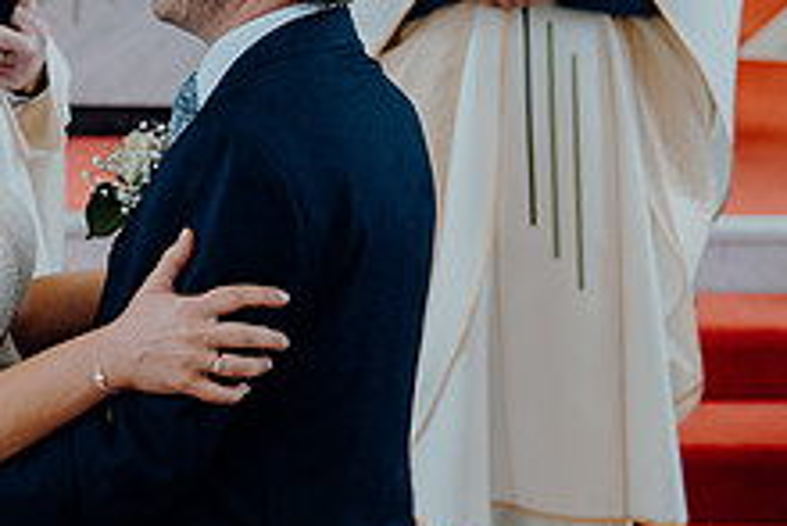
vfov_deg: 11.8
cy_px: 120
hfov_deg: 17.1
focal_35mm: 116
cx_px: -50
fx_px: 2537
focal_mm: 44
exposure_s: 1/200
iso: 640
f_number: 2.8
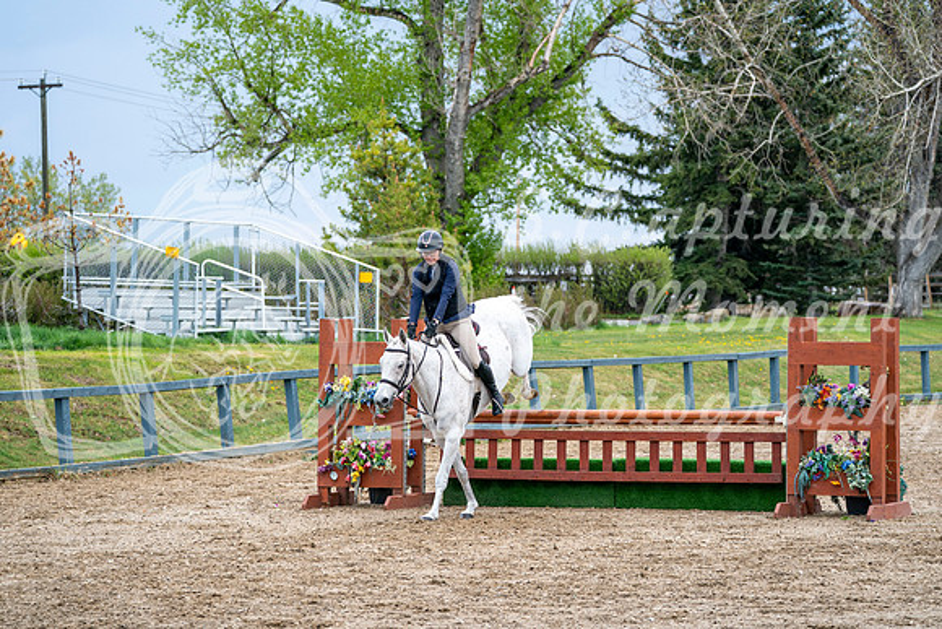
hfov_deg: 13.2
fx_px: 4083
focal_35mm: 156
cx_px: 471
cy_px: 314
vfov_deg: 8.8
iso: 500
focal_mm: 156
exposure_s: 1/1250
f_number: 5.6
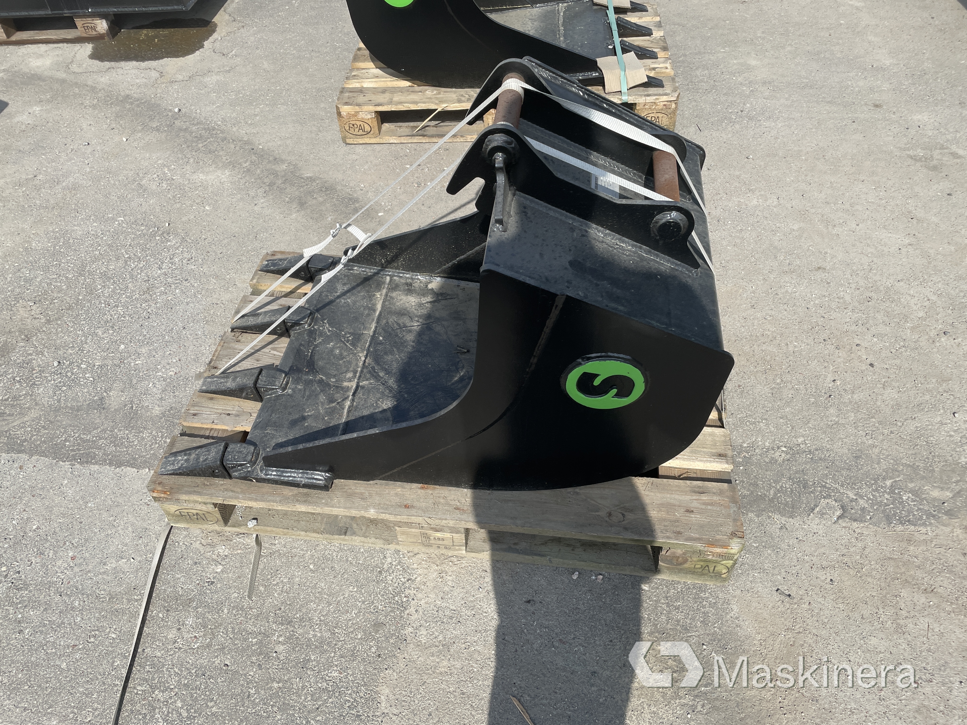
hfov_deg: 67.3
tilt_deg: -45.2
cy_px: 362
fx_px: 726
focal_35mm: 26
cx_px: 484
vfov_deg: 53.1
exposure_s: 1/2564
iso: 32
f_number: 1.6
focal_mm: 4.2
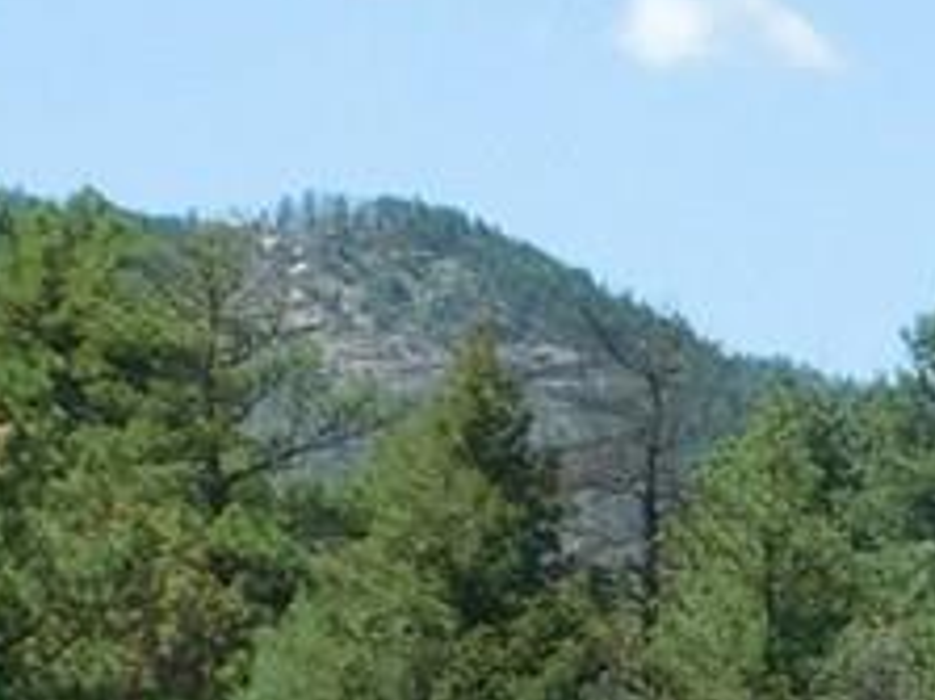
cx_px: 3027
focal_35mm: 323
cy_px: 1341
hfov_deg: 5.7
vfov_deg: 4.5
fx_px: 8720
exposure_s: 1/640
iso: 125
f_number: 3.7
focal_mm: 8
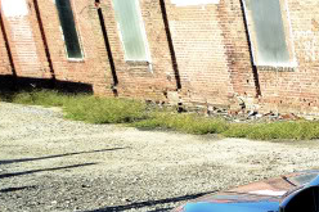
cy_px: 212
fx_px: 603
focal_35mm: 68
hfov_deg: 18.4
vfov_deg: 19.4
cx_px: 649
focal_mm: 11
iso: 200
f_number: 2.8
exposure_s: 1/800
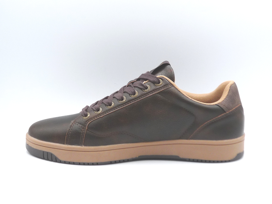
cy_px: 102
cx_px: 136
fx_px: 377
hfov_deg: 39.7
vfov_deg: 30.3
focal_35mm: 48
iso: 100
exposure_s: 1/160
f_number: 4
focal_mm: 4.8
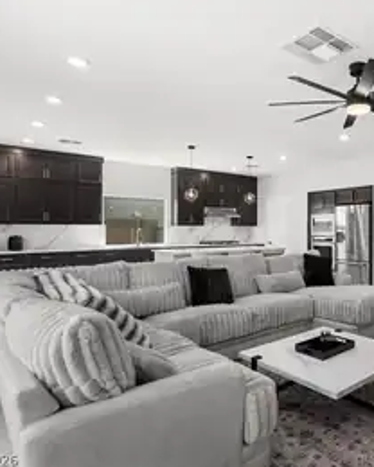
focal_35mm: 26
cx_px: 307
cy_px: 231
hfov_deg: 51.0
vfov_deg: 66.0
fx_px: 360
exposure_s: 1/13
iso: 400
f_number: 8
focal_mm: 18
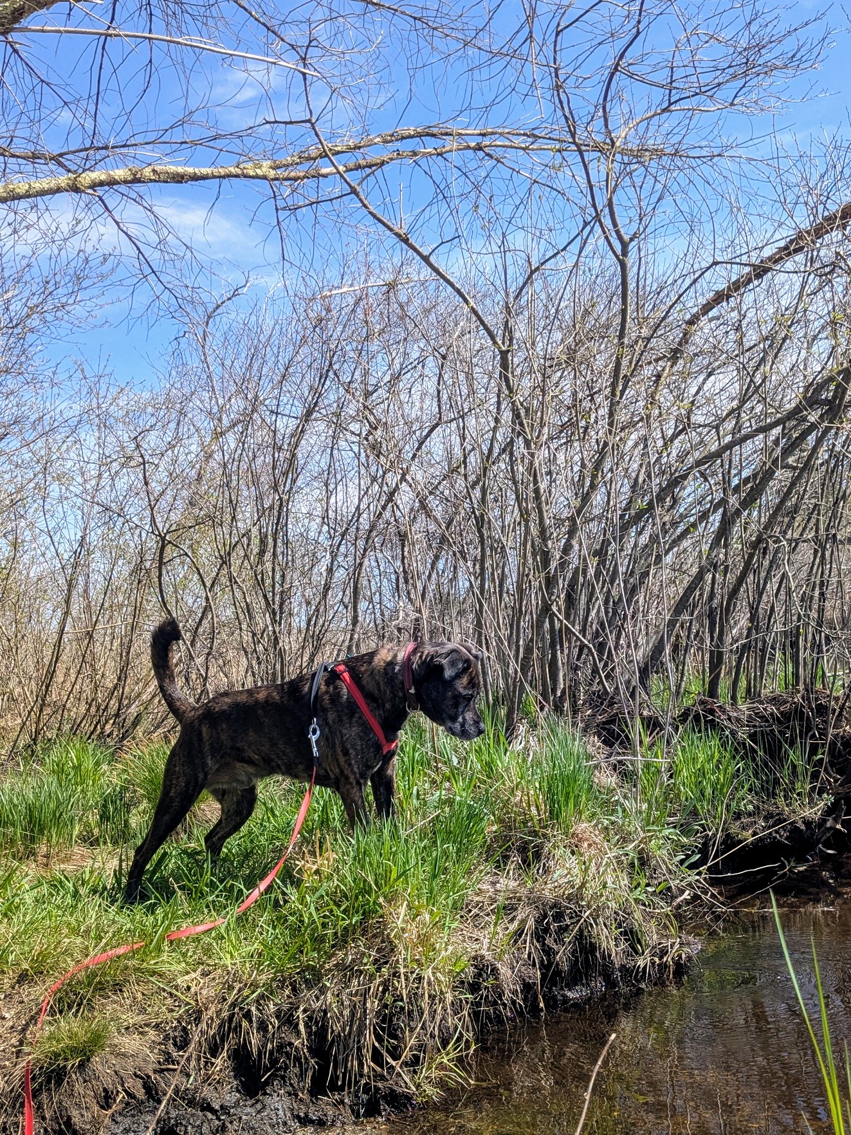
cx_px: 426
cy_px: 568
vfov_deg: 65.3
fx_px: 885
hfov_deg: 51.4
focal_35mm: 27
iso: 51
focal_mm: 4.38
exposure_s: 1/1462
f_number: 1.73
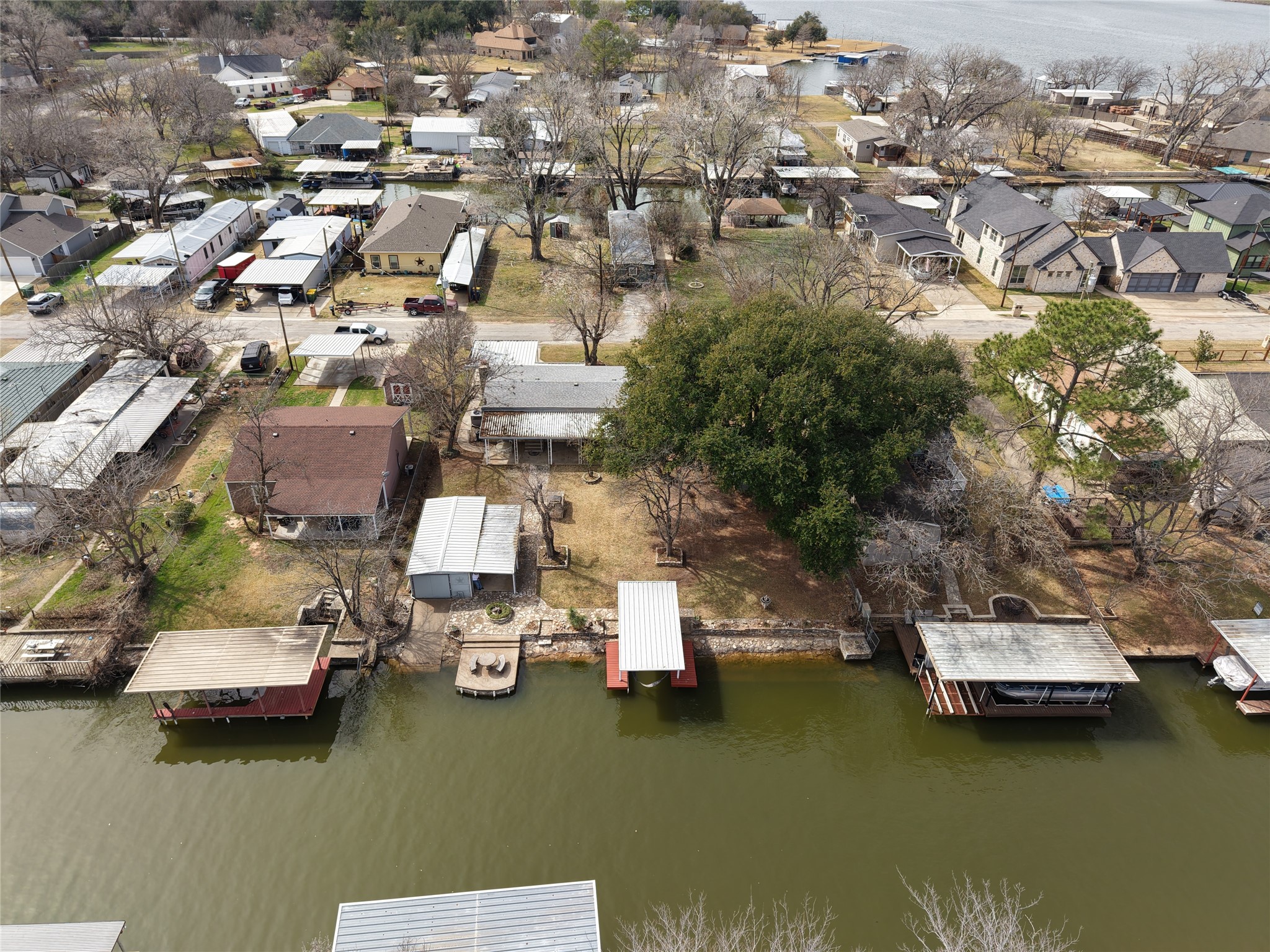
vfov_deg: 56.8
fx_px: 881
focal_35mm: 24
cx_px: 635
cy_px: 476
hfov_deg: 71.6
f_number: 1.8
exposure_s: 1/2500
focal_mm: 8.67
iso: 150
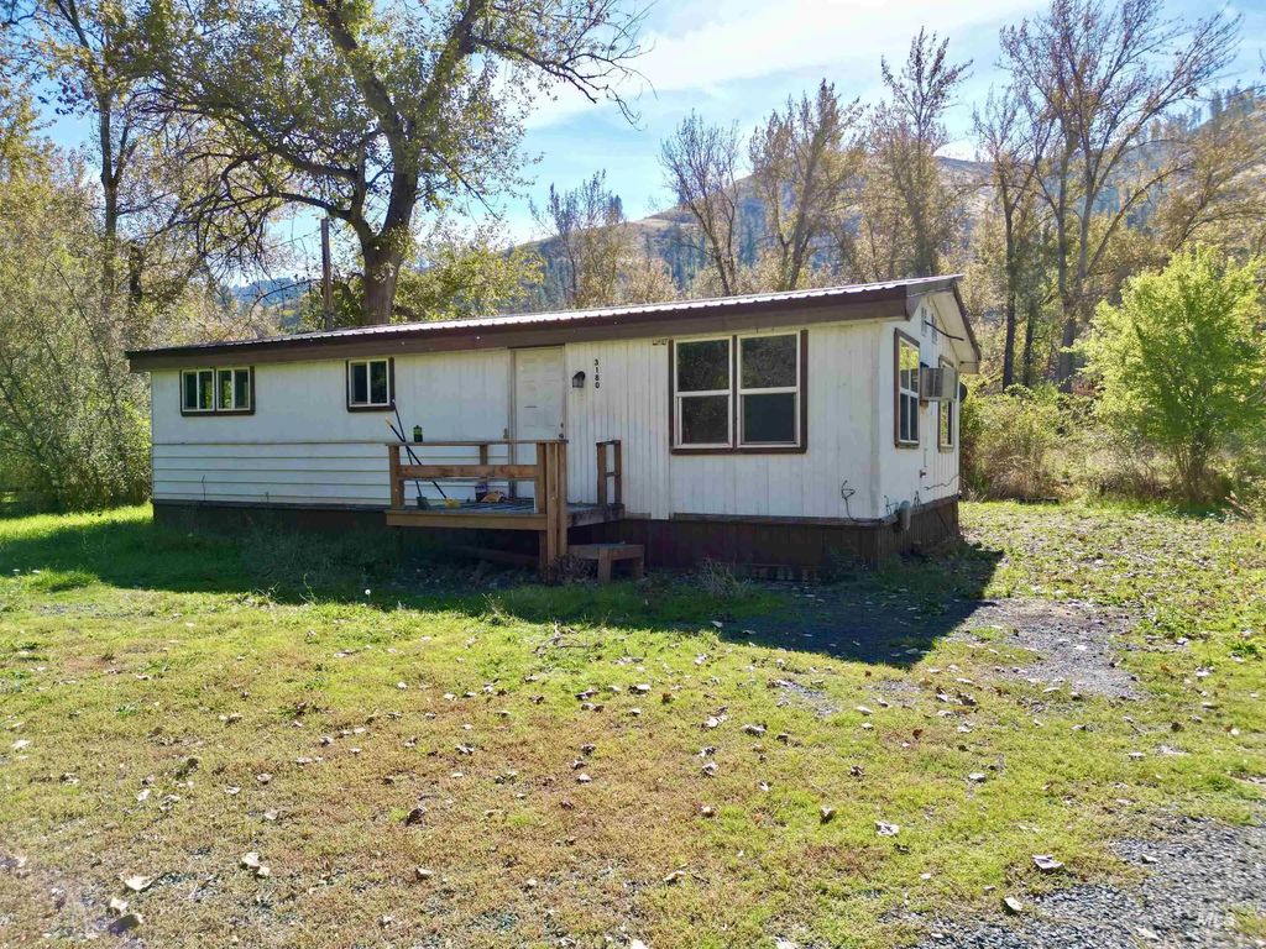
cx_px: 633
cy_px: 474
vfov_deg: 56.8
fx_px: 878
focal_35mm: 24
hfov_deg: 71.6
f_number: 1.7
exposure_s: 1/2500
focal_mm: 6.72
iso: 200
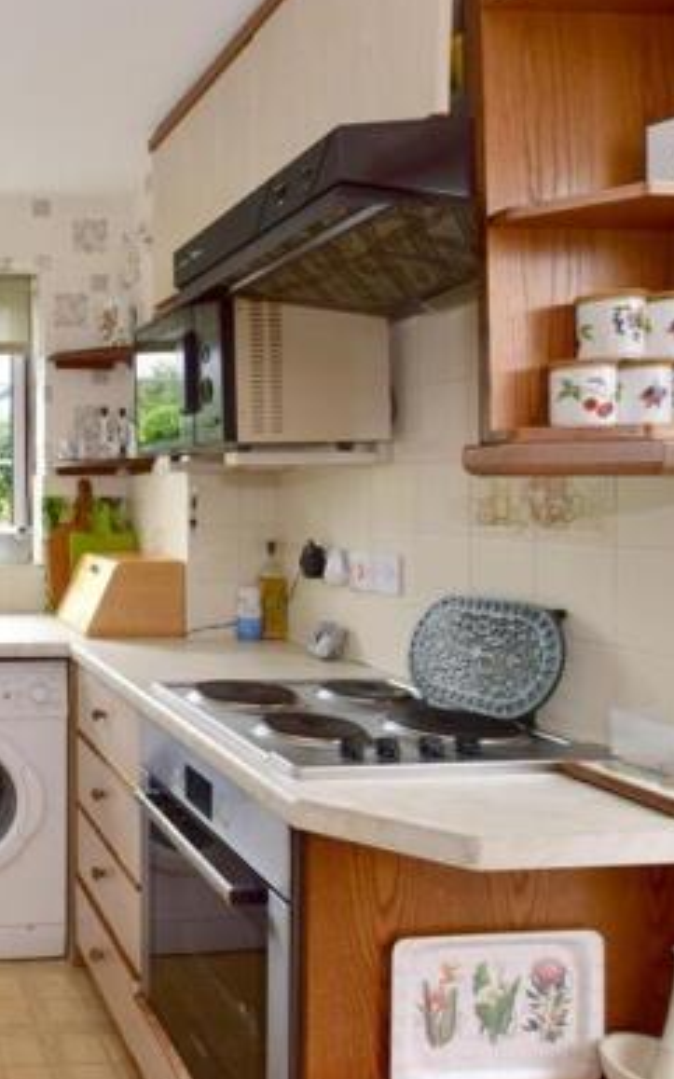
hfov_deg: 37.1
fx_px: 765
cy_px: 505
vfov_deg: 70.4
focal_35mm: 26
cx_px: -120
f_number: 11
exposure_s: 1/40
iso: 400
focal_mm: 10
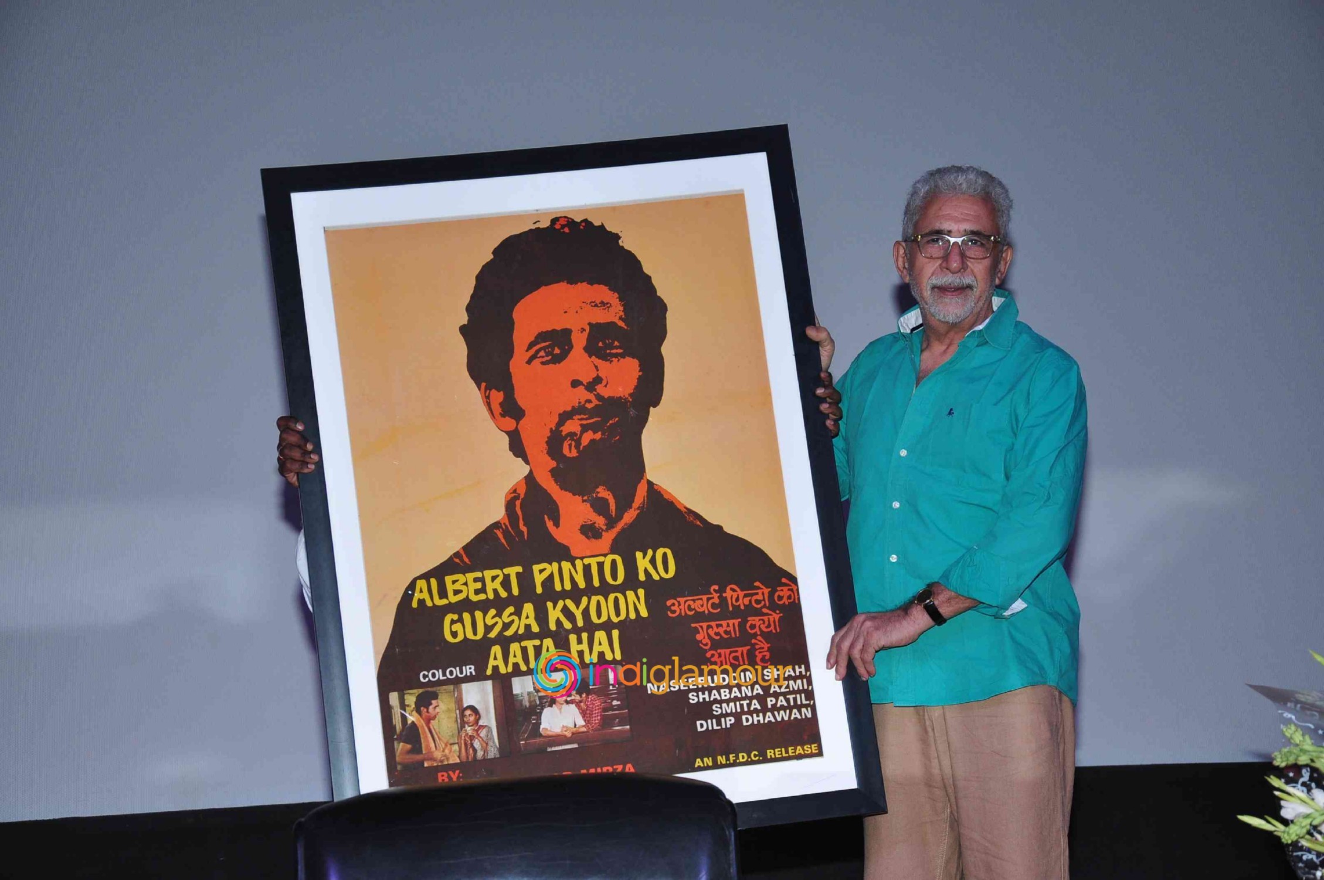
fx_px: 2755
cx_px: 662
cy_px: 440
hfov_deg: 27.0
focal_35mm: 75
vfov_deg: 18.1
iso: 400
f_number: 5.6
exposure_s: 1/160
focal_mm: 50
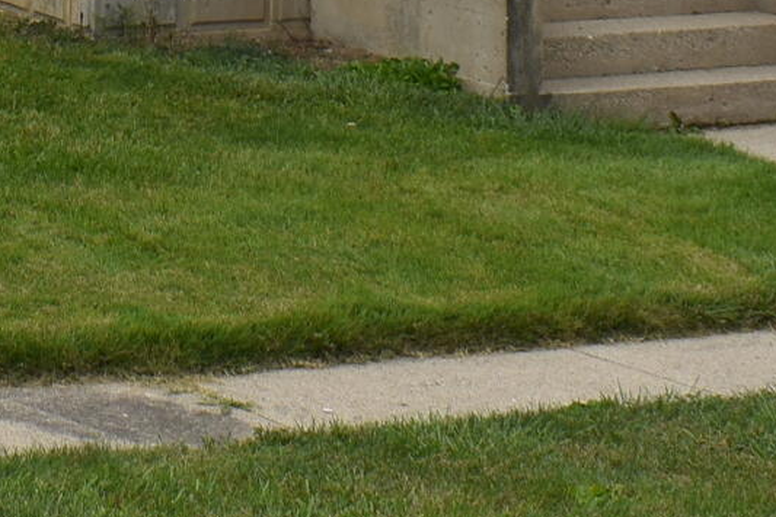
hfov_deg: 13.3
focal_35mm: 152
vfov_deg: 8.5
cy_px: -558
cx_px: 9
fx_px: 3275
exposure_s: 1/250
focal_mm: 18
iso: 100
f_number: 8
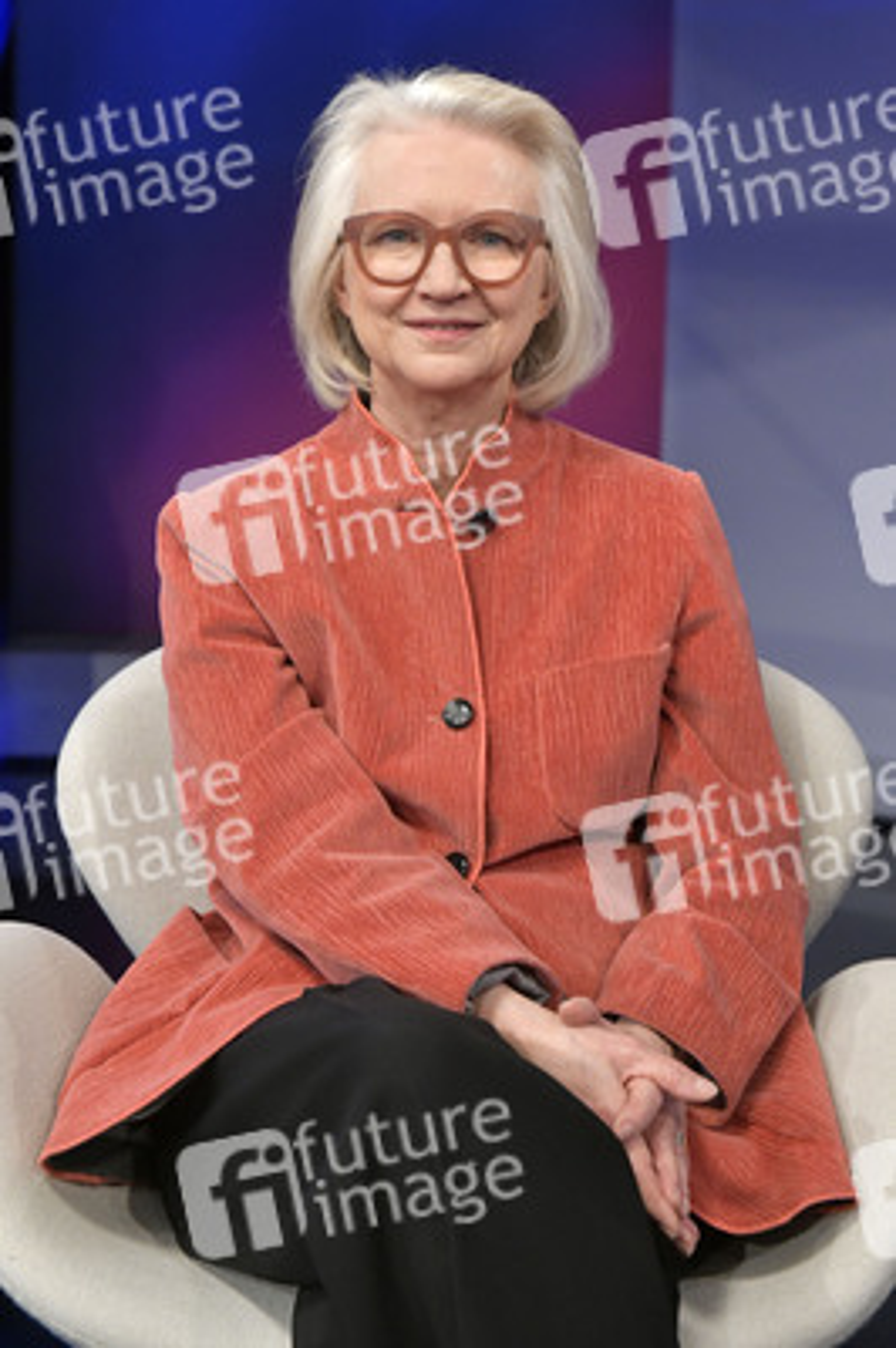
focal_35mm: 62
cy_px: 674
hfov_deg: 21.9
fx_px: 2319
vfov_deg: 32.4
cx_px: 448
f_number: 6.3
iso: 2500
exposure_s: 1/200
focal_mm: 62
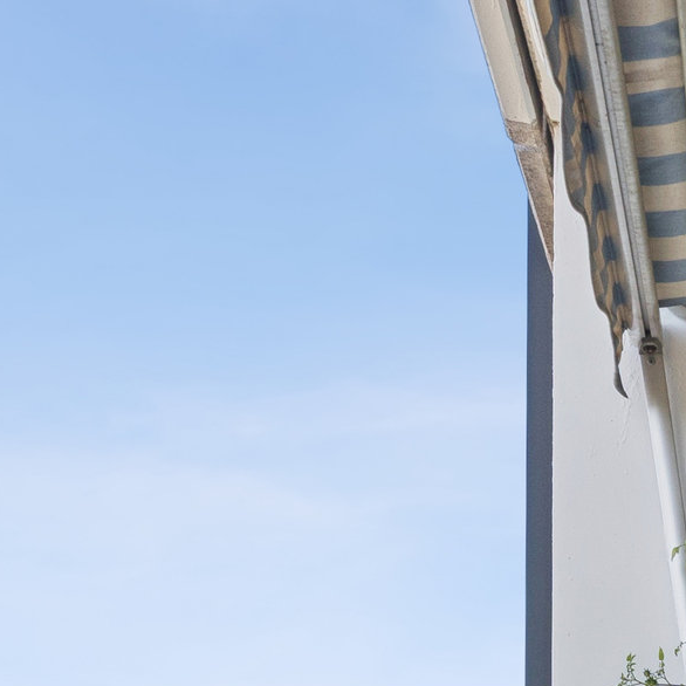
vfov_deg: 17.1
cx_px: 1319
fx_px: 1975
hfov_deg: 16.0
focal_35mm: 88
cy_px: 1124
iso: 200
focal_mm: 13.5
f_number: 7.1
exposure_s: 1/125
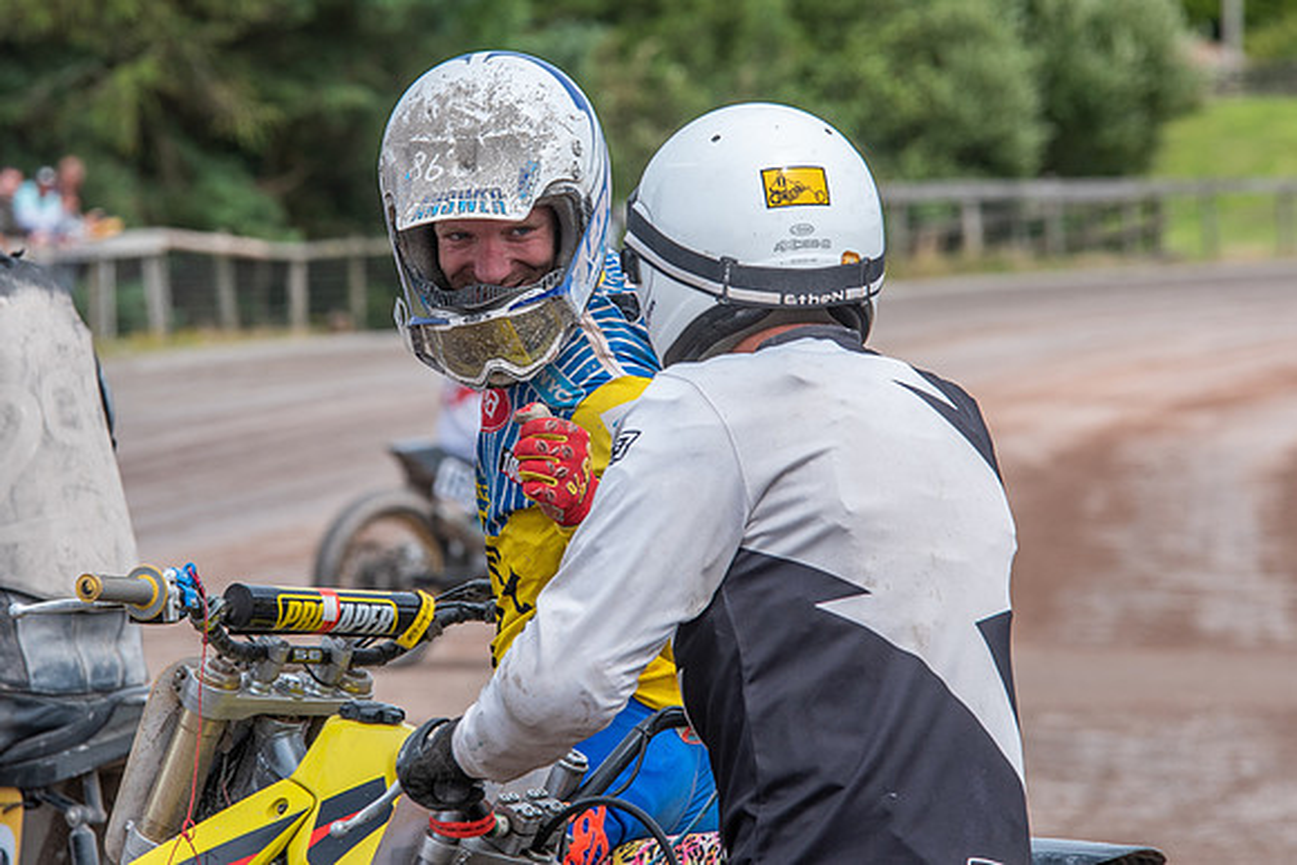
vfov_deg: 4.3
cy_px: 367
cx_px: 544
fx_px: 11586
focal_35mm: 322
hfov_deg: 6.4
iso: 200
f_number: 8
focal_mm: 200
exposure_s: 1/320
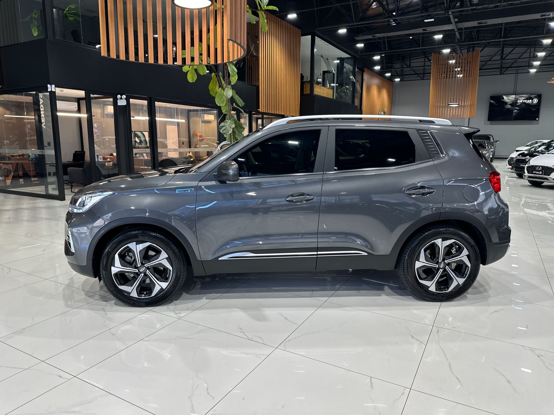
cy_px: 208
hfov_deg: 71.6
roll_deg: -0.6
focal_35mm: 24
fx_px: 384
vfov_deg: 56.8
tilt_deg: -10.2
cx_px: 277
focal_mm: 6.86
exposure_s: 1/120
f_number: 1.78
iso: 200
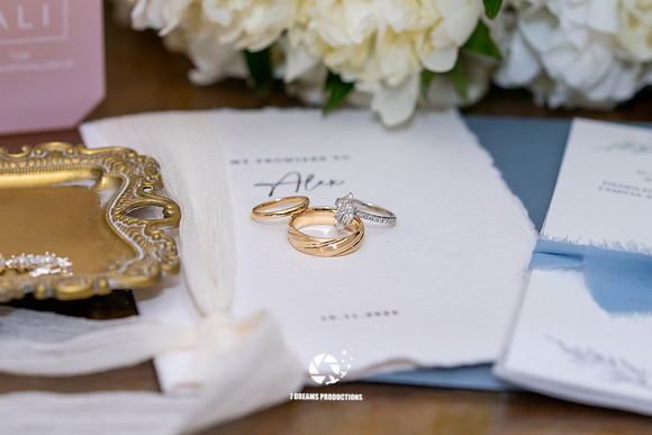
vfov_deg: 10.8
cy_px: 218
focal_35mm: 127
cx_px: 326
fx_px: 2301
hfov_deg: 16.1
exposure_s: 1/125
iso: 640
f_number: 2.8
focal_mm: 85
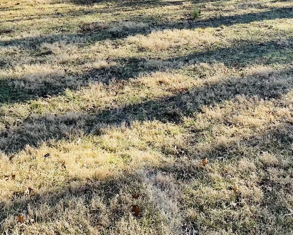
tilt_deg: -6.3
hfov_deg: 29.0
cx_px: 188
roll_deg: -0.2
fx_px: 564
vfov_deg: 22.4
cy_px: -14
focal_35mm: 65
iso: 32
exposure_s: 1/1114
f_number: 1.6
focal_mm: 4.2
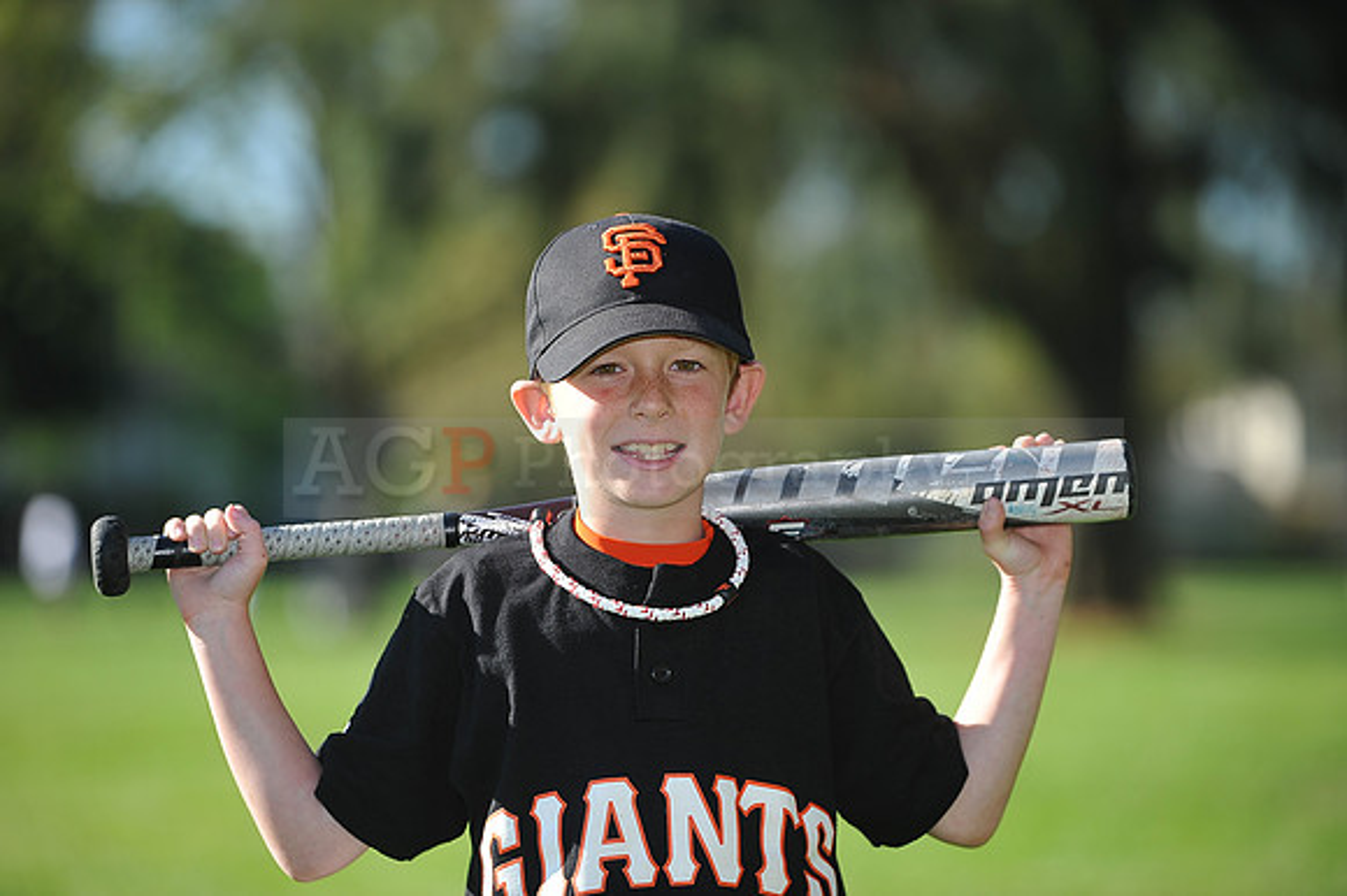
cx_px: 674
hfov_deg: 10.3
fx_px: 7479
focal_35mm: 200
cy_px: 448
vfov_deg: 6.9
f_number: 4
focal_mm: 200
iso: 200
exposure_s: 1/1000
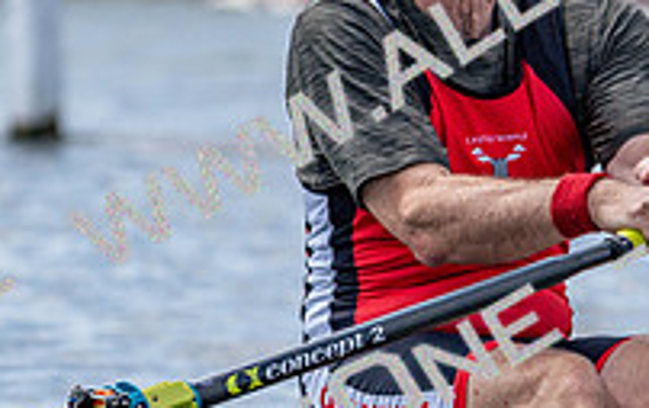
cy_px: 275
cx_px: 466
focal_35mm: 730
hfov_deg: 2.9
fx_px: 12933
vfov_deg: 1.8
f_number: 5.6
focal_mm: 250
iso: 400
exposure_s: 1/2000
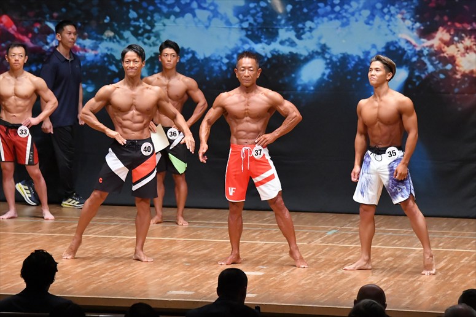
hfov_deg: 9.2
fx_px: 2974
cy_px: 158
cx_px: 238
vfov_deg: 6.1
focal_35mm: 225
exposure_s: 1/400
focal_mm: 150
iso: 8000
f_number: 5.6
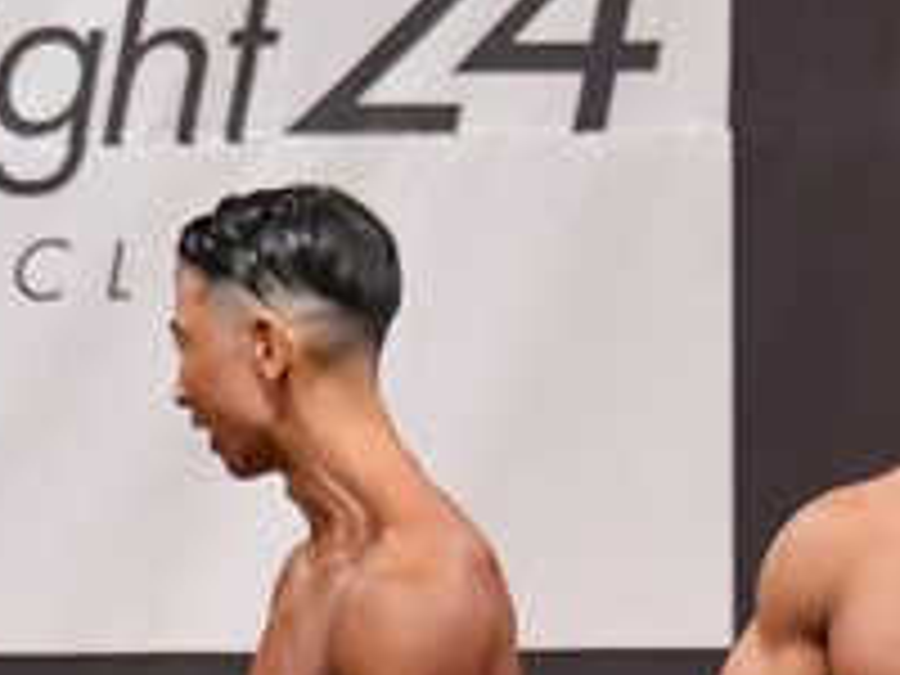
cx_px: -340
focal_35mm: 836
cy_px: 1107
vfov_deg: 1.8
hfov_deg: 2.4
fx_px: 21736
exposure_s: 1/400
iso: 10000
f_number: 5.6
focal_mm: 150
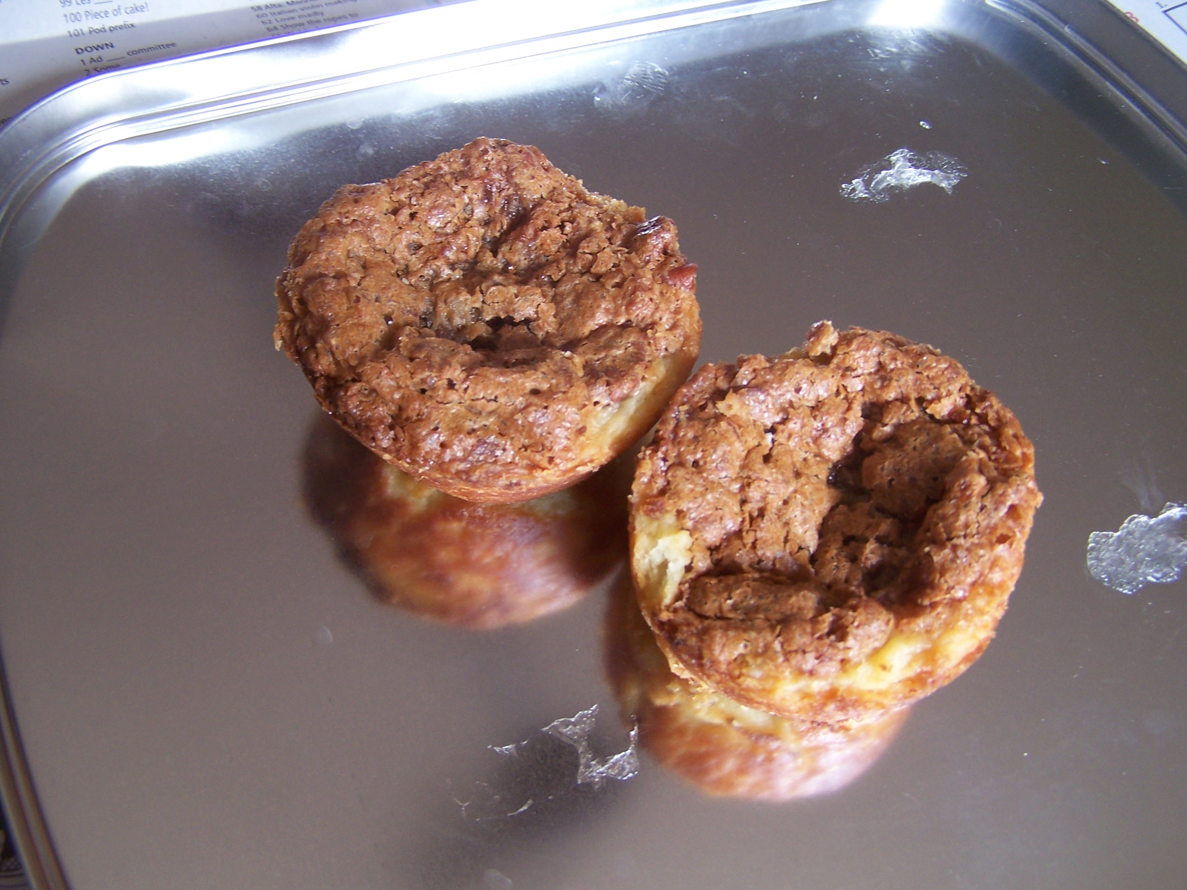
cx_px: 594
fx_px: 1303
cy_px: 445
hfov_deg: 49.0
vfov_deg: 37.7
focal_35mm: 38
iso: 80
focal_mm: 6.3
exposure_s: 1/30
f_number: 2.8
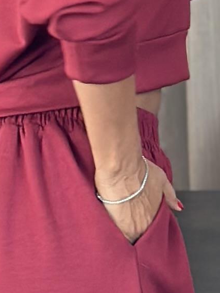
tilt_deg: -17.9
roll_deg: +0.5
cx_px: 96
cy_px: 235
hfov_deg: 4.4
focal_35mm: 340
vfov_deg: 5.8
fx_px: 2880
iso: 125
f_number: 1.78
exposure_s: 1/60
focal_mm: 6.86
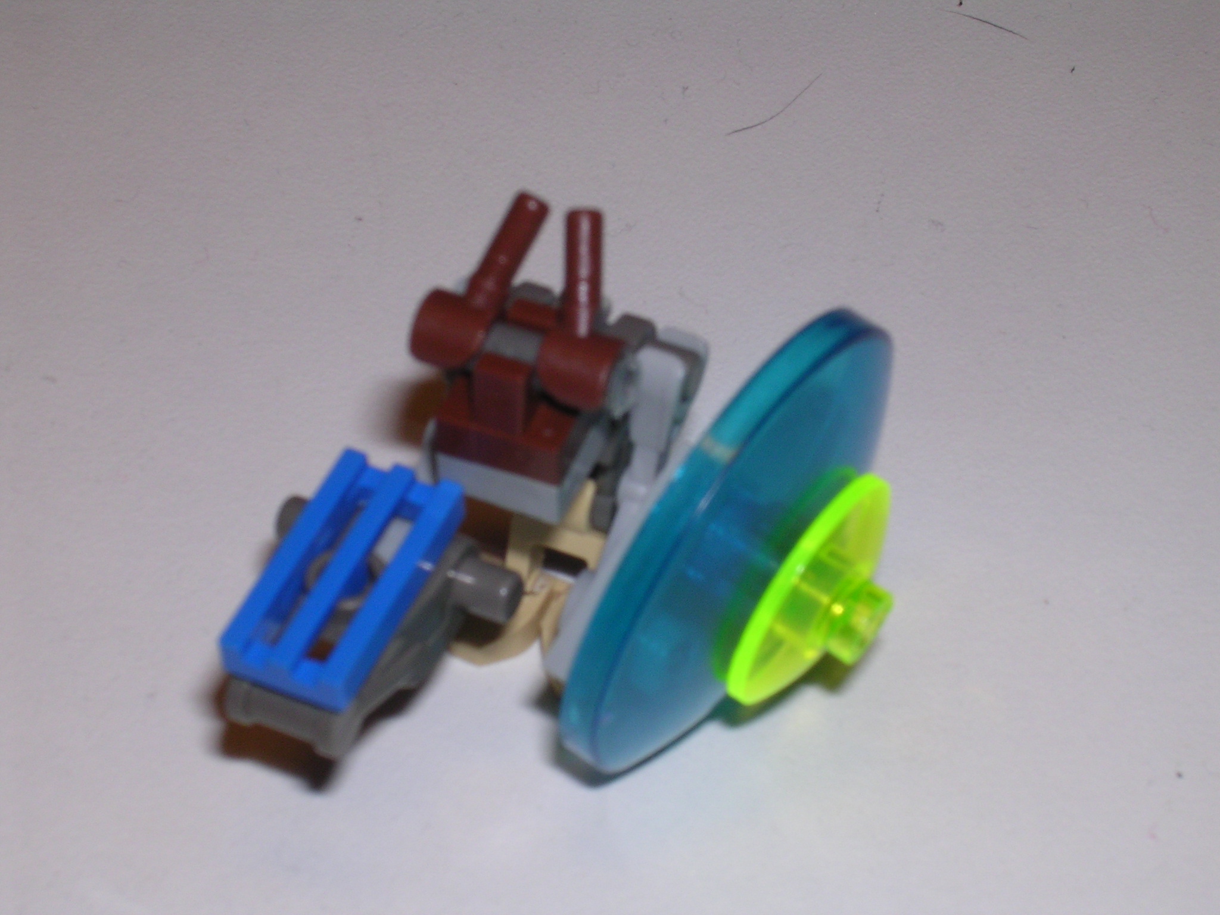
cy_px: 458
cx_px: 610
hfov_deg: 22.8
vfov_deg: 17.2
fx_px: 3031
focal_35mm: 86
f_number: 8.2
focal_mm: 13
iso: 100
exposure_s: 1/60.1
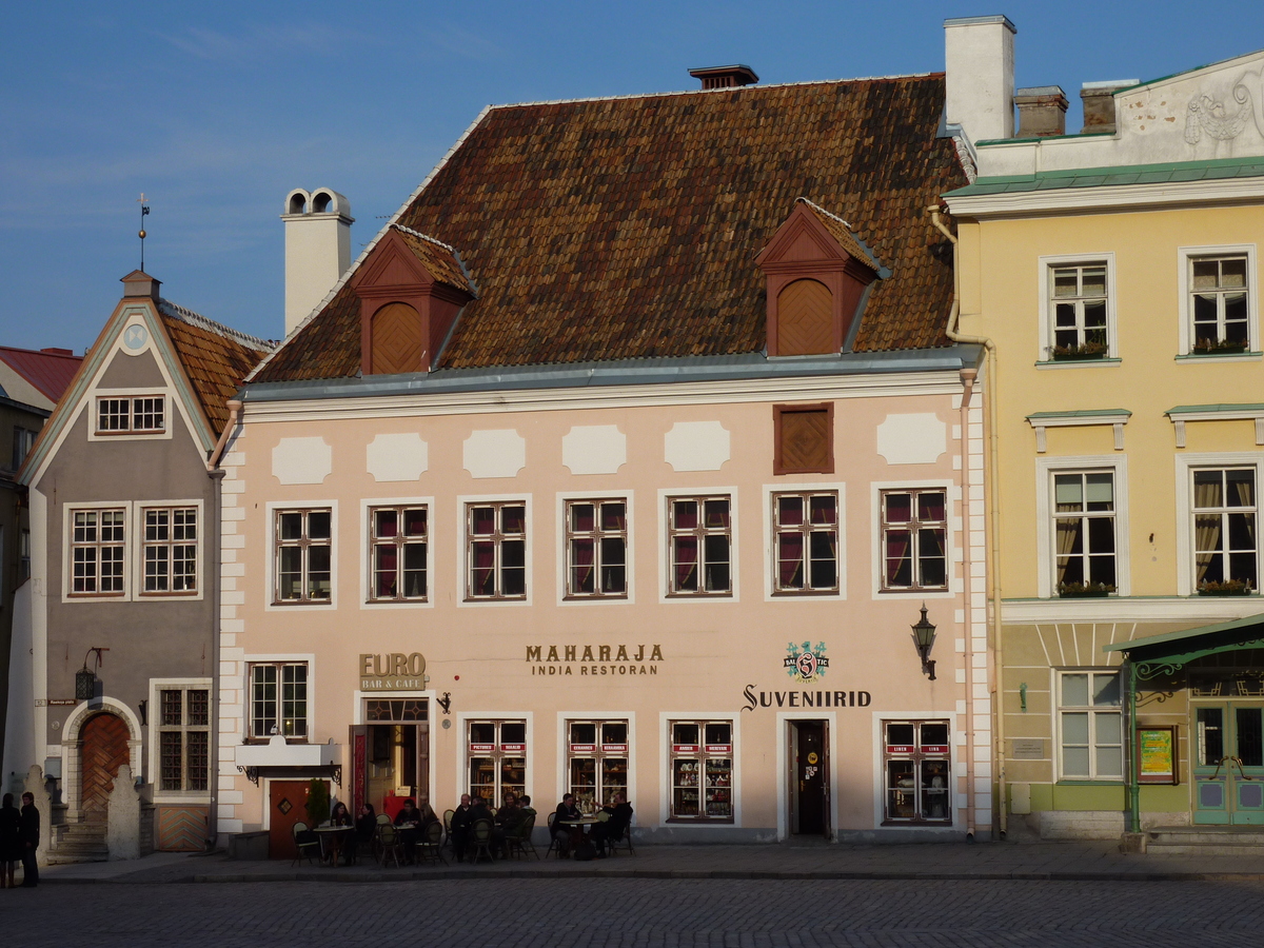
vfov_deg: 18.9
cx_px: 632
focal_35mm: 78
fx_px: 2848
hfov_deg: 25.0
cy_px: 474
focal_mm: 12.8
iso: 80
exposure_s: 1/500
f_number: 5.6
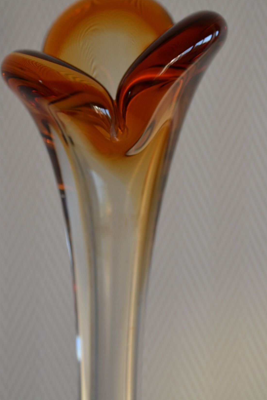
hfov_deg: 18.5
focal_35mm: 74
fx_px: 820
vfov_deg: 27.3
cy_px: 136
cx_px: 112
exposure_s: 1/80
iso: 400
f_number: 5
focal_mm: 35
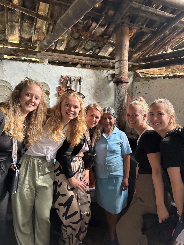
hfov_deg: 53.1
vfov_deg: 67.3
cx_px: 92
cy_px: 122
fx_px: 184
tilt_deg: -8.4
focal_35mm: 26
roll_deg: -4.8
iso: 500
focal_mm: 5.96
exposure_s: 1/60
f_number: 1.6
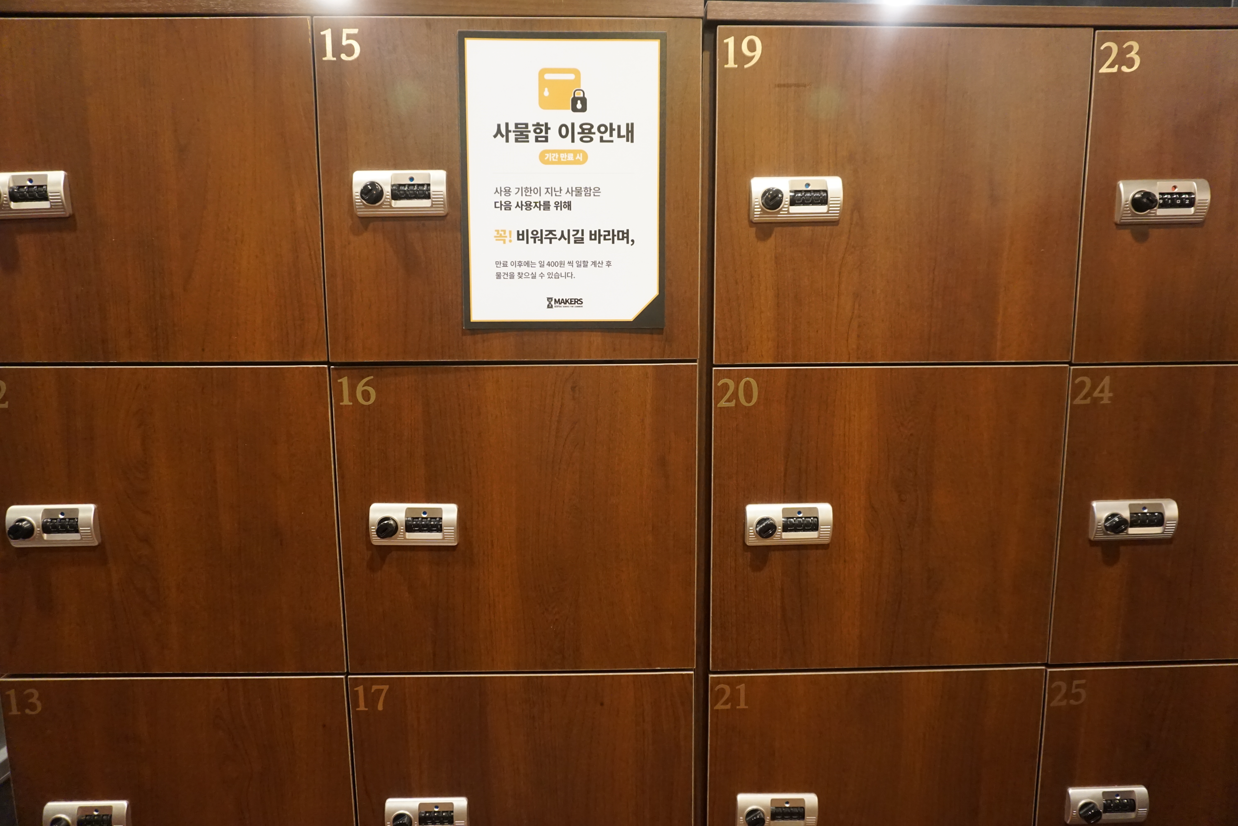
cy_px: 413
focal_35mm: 24
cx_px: 619
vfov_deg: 53.1
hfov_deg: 73.7
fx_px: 825
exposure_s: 1/60
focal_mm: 16
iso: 2500
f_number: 3.5
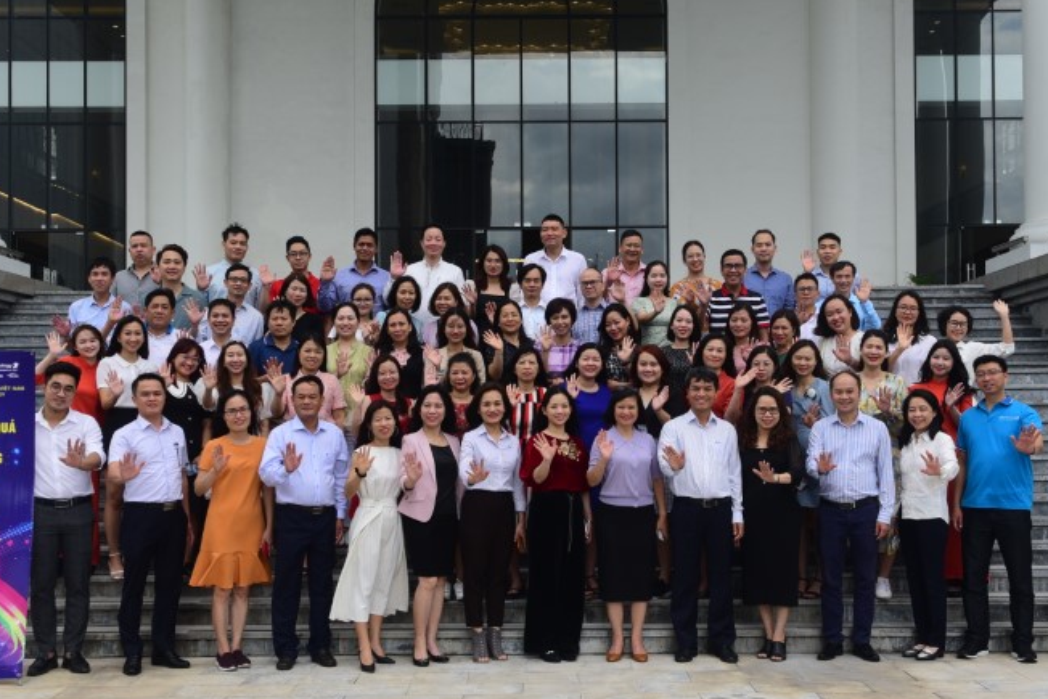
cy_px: 389
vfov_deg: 28.1
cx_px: 535
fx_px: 1398
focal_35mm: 48
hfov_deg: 41.1
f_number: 5.6
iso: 320
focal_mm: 34
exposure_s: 1/1000
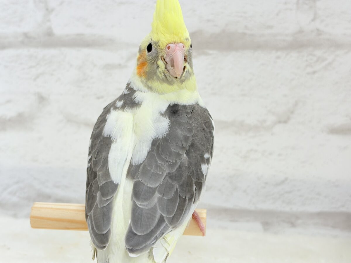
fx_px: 527
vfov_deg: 28.0
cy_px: 132
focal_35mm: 52
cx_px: 176
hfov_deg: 36.8
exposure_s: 1/100
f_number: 1.6
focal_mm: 5.96
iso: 64
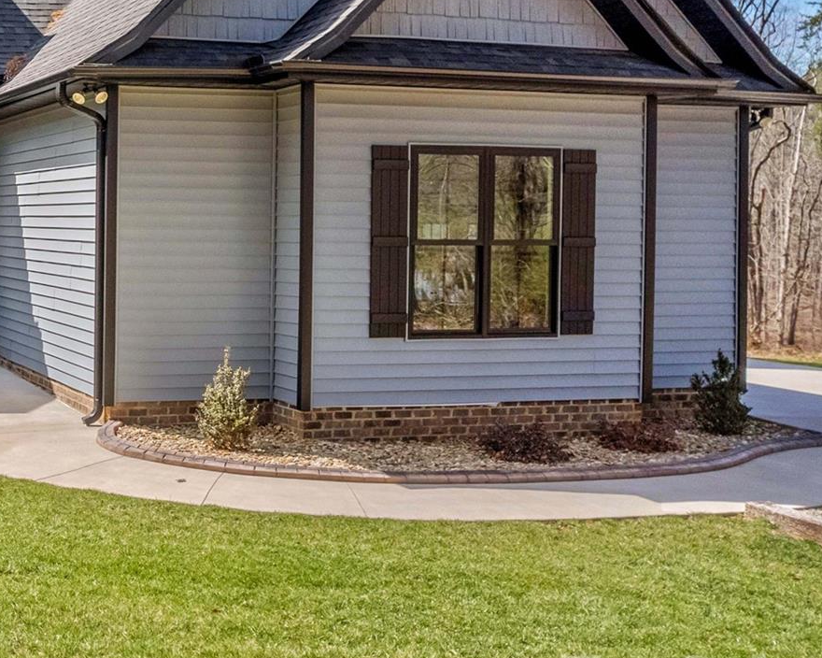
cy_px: 195
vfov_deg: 31.1
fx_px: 1168
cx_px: -86
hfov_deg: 33.7
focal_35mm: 48
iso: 400
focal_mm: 8.38
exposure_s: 1/2000
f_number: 2.8
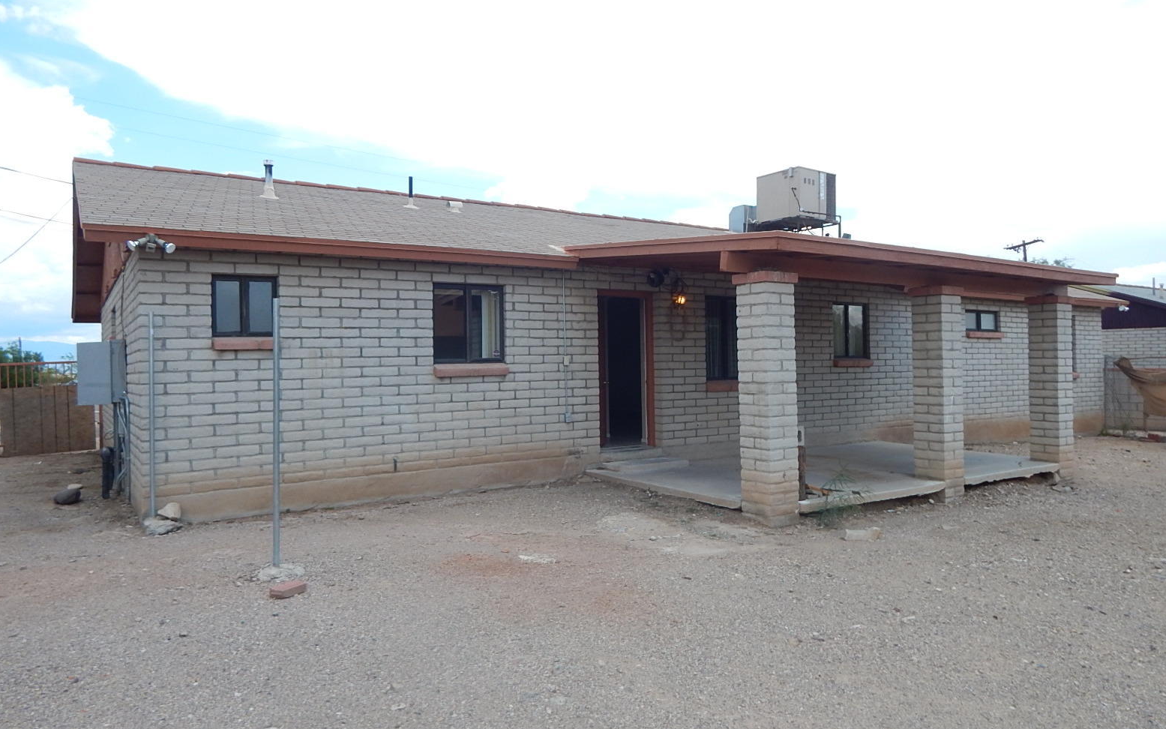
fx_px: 763
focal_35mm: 24
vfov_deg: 51.1
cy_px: 350
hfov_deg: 74.8
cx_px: 597
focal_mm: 4
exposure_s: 1/1000
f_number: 3
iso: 125
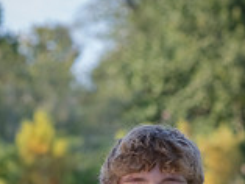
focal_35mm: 275
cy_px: 335
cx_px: 119
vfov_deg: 5.3
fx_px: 1948
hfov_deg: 7.2
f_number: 5.6
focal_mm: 100
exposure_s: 1/640
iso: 800
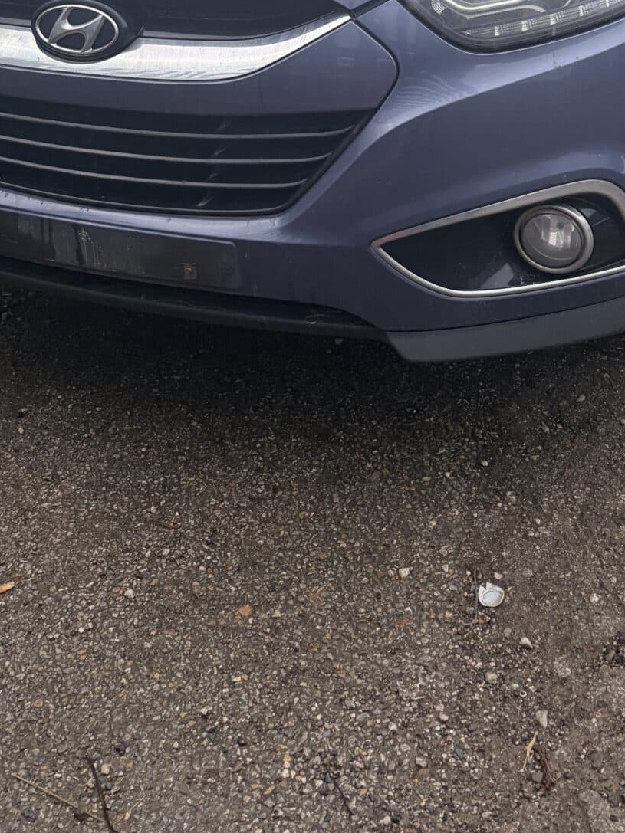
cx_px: 337
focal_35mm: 49
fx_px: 1180
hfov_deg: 29.7
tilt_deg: -12.0
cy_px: 85
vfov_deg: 36.5
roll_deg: -2.7
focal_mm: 5.96
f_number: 1.6
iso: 125
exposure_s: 1/73
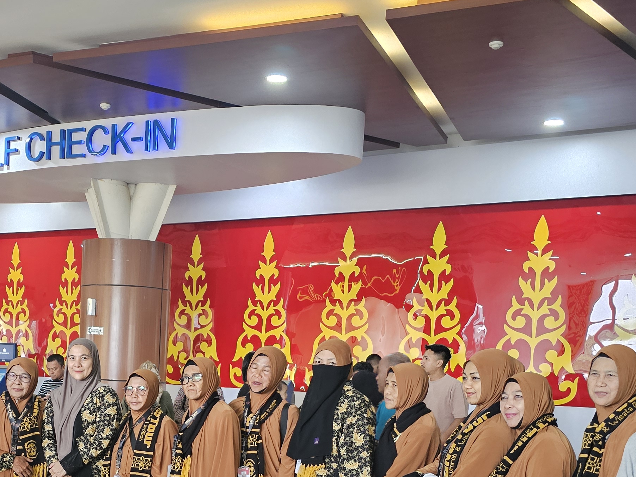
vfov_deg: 27.4
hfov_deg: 36.8
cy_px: 440
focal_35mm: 51
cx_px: 175
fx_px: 937
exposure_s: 1/142
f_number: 1.7
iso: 640
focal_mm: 6.3
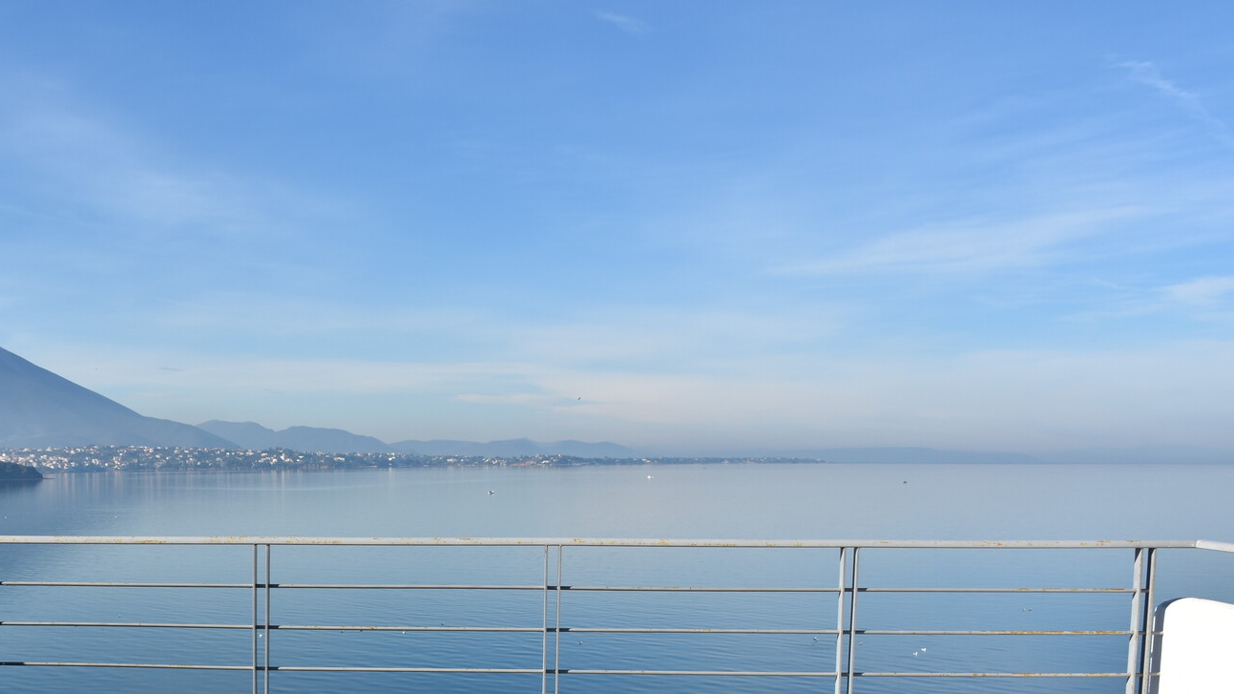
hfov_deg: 47.0
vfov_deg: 27.6
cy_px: 580
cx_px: 346
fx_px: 1374
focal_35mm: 42
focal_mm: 18
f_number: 8
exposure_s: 1/500
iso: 160
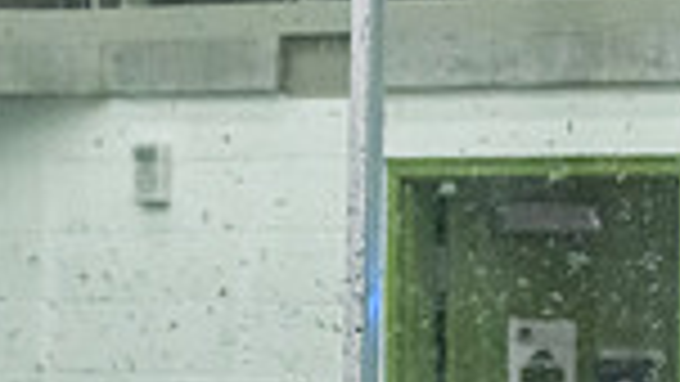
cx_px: 869
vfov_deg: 2.4
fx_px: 8945
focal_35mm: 496
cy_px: 933
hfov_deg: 4.3
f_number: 2.8
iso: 3200
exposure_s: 1/800
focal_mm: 92
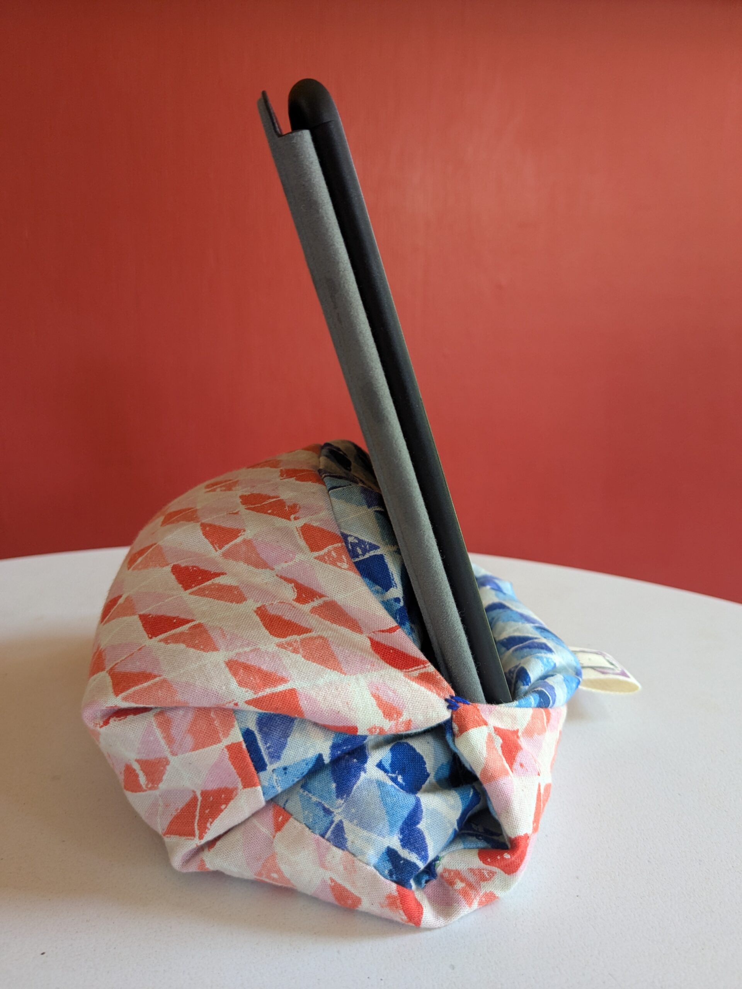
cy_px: 494
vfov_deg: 65.3
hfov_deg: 51.4
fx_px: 772
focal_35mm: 27
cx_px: 371
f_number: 1.73
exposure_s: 1/33.3
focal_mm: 4.38
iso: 67
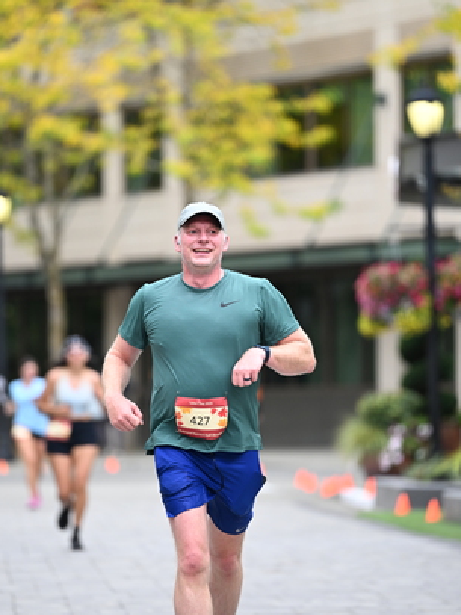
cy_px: 316
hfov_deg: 5.7
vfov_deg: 7.6
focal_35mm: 260
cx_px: 208
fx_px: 4619
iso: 640
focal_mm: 200
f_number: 2.8
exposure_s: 1/1600
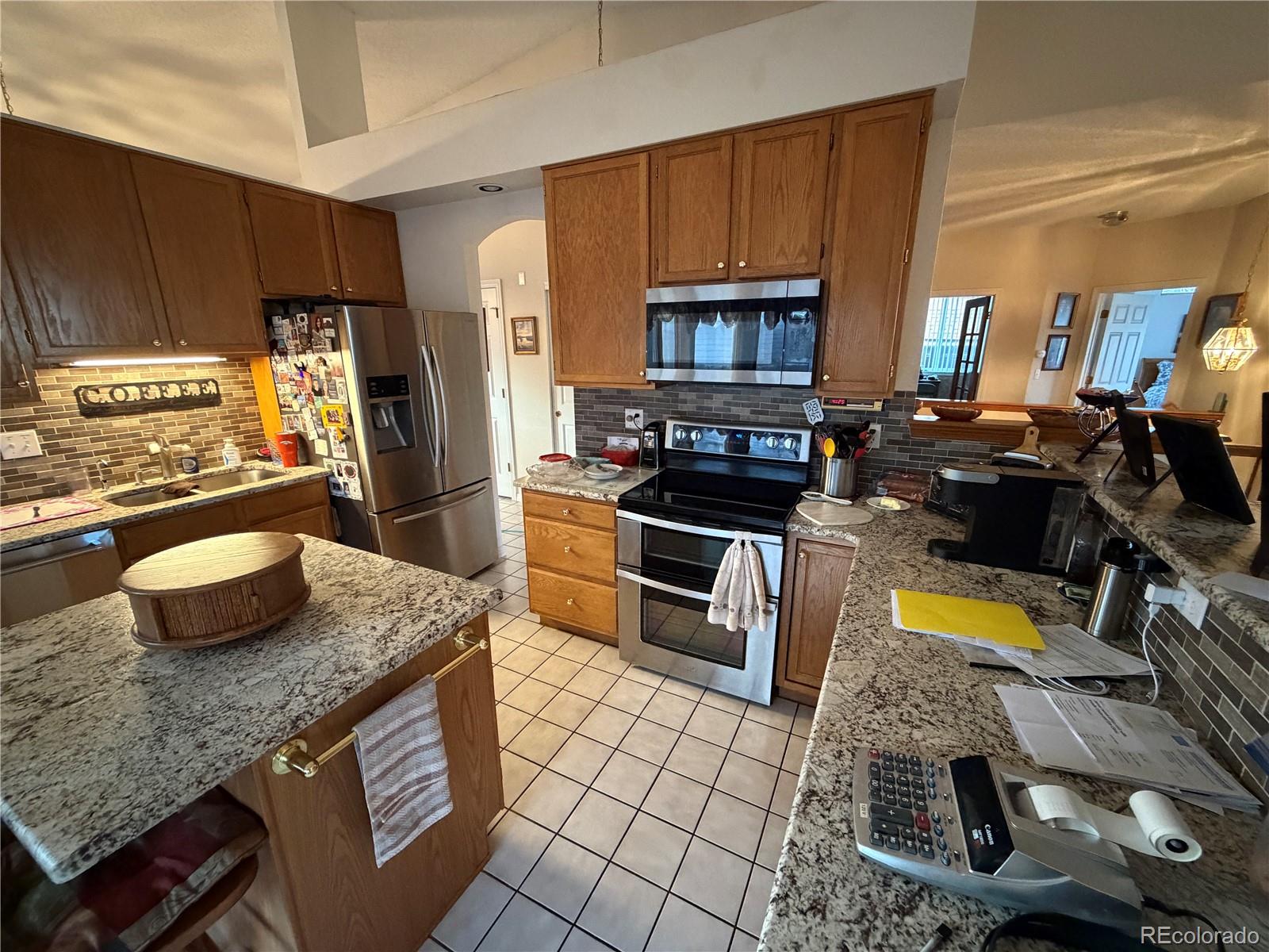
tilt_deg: -15.2
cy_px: 476
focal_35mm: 14
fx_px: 513
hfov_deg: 102.1
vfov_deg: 85.7
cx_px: 634
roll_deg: +0.1
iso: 1000
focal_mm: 2.22
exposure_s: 1/40
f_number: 2.2
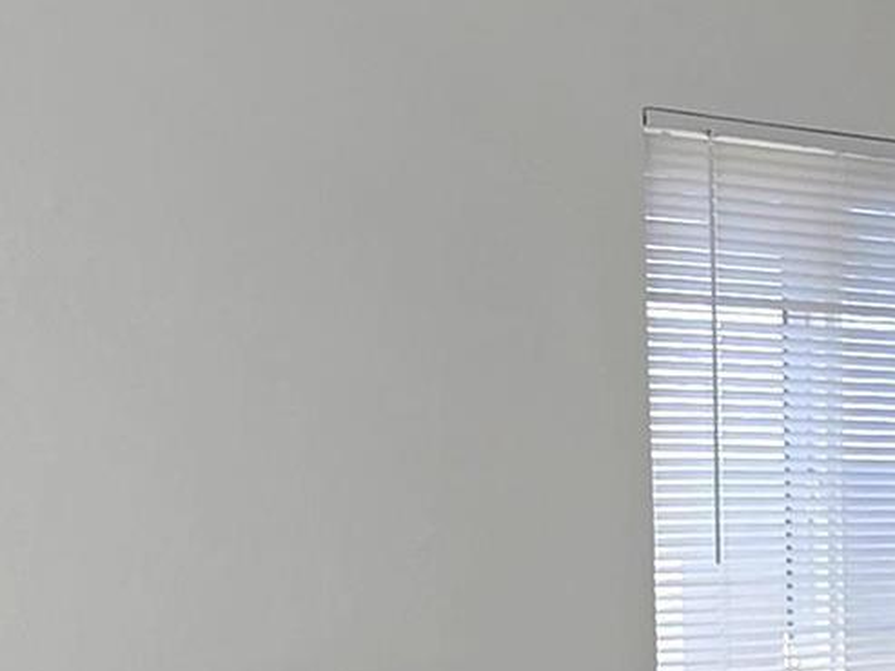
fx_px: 2095
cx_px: 799
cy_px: 1001
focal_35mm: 81
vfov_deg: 16.6
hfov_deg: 23.5
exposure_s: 1/120
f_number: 2.2
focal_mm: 2.2
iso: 64
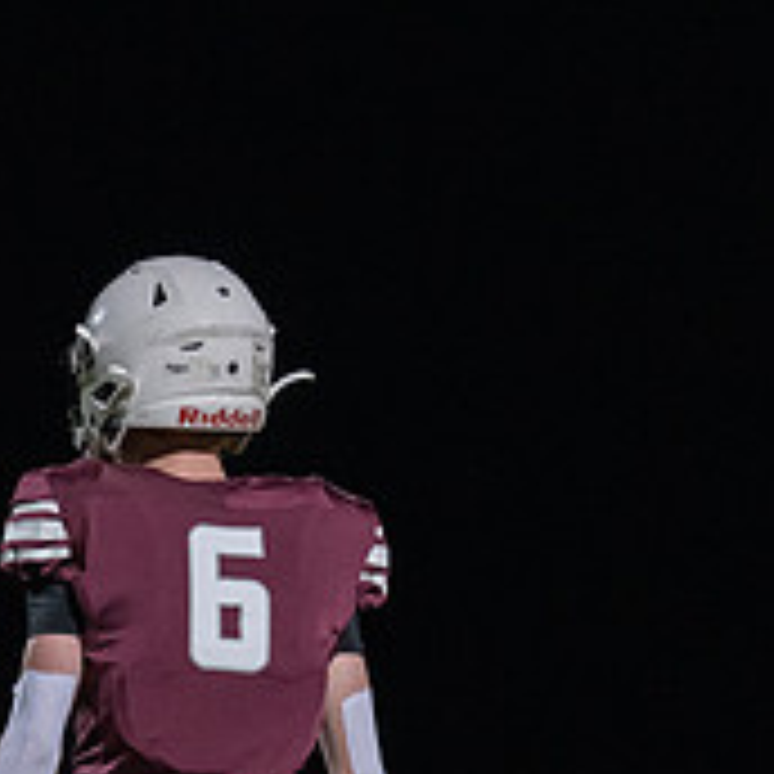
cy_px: 909
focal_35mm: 538
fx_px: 13610
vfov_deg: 3.3
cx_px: 225
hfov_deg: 3.3
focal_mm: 175
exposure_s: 1/1000
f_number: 2.8
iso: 3200
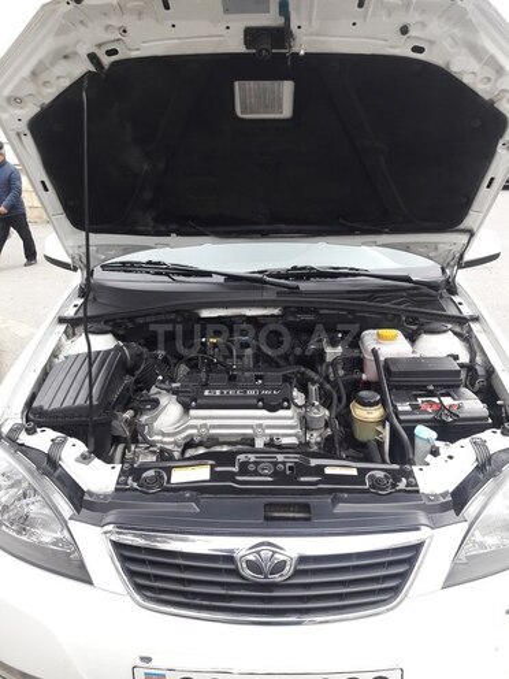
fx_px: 549
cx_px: 254
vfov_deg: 63.4
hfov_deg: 49.7
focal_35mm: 28
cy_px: 340
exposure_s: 1/100
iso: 64
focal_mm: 3.7
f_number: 1.9
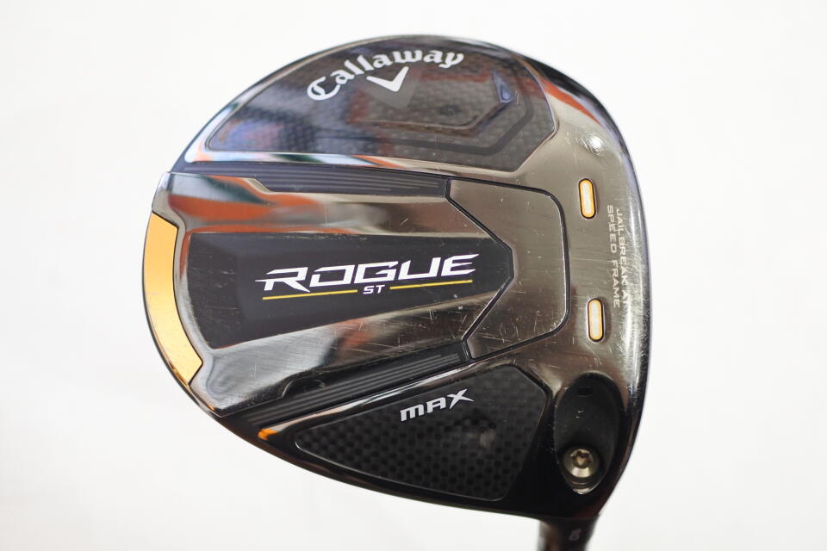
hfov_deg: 40.3
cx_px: 414
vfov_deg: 27.5
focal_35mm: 49
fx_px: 1126
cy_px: 276
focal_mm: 18.5
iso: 900
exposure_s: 1/125
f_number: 2
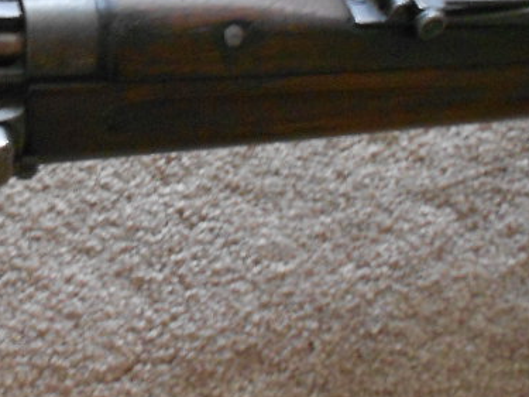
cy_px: 99
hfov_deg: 25.7
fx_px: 1085
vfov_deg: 20.5
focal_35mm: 71
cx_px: -31
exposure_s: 1/8
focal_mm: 4.6
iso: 400
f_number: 3.2
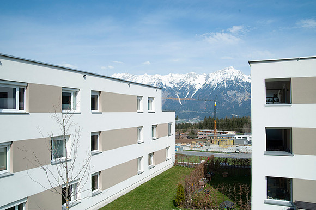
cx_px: 158
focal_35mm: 28
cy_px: 105
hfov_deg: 65.5
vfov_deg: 46.4
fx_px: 246
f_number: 11
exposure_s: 1/500
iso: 200
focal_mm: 28
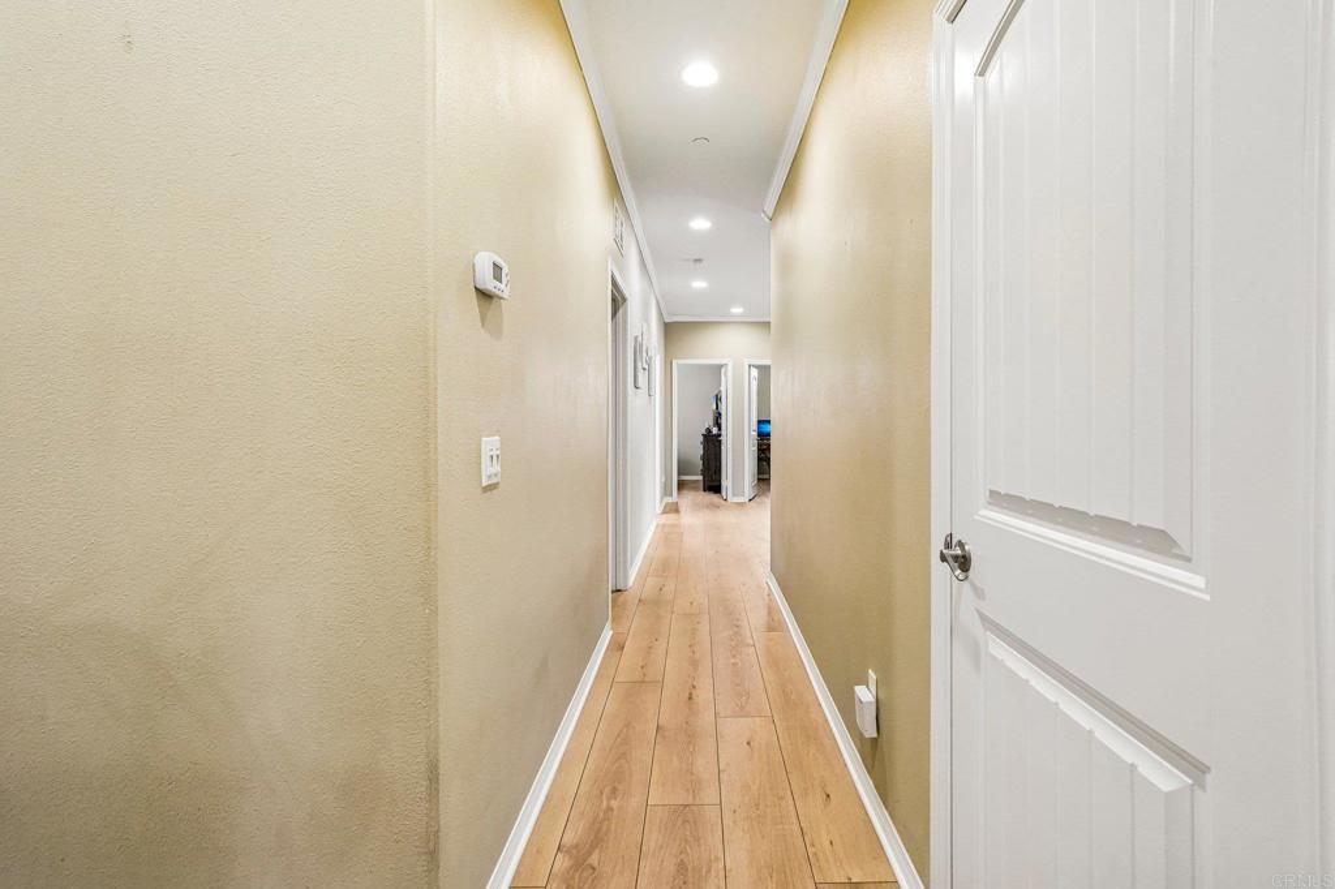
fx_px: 556
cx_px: 668
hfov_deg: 100.4
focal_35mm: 15
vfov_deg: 77.3
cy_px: 444
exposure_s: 1/30
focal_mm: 15
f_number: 8
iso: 1600
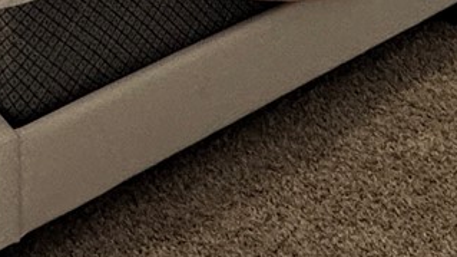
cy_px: -576
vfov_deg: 9.2
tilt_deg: -3.4
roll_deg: +0.3
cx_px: 122
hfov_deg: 21.6
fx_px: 1187
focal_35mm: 98
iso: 160
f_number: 2.2
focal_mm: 2.22
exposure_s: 1/120
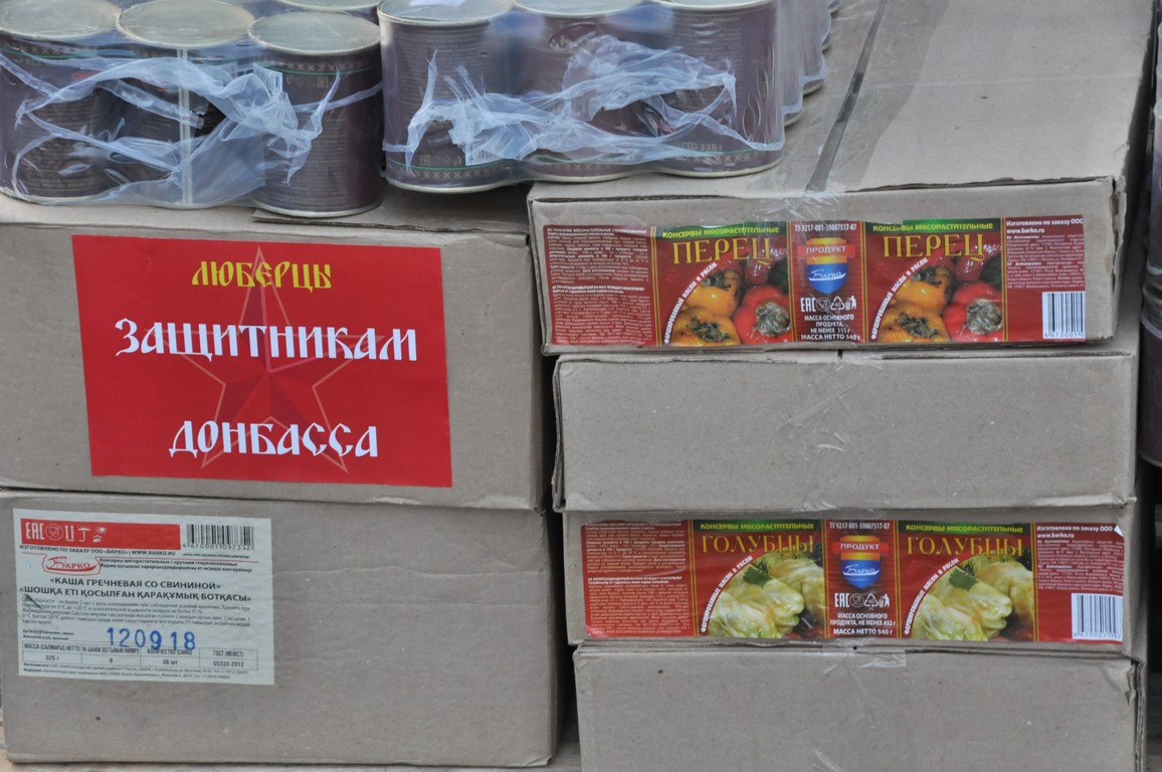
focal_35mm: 195
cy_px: 386
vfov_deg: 7.0
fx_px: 6287
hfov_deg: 10.6
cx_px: 581
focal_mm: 130
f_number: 11
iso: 1000
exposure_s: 1/50
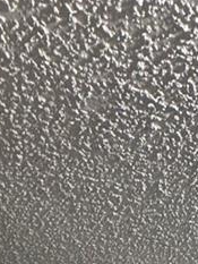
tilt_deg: -16.2
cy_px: 654
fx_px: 549
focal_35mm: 72
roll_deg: -7.4
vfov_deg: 14.6
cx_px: 276
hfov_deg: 18.6
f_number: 2.2
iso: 320
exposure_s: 1/120
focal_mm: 2.22
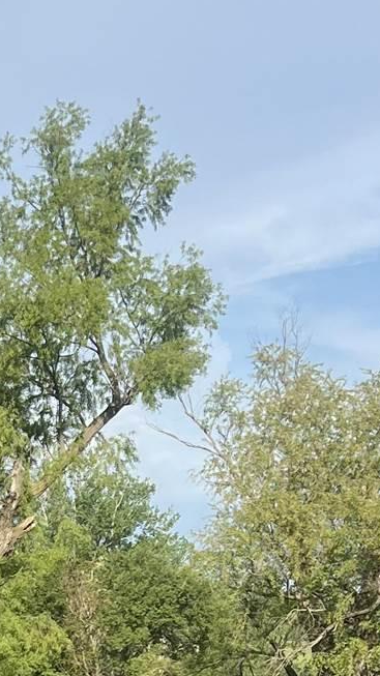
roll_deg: -1.7
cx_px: -235
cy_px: 759
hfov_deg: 11.5
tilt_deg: -3.8
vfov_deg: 20.3
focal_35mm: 100
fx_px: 1792
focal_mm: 5.7
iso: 50
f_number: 1.5
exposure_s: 1/4274
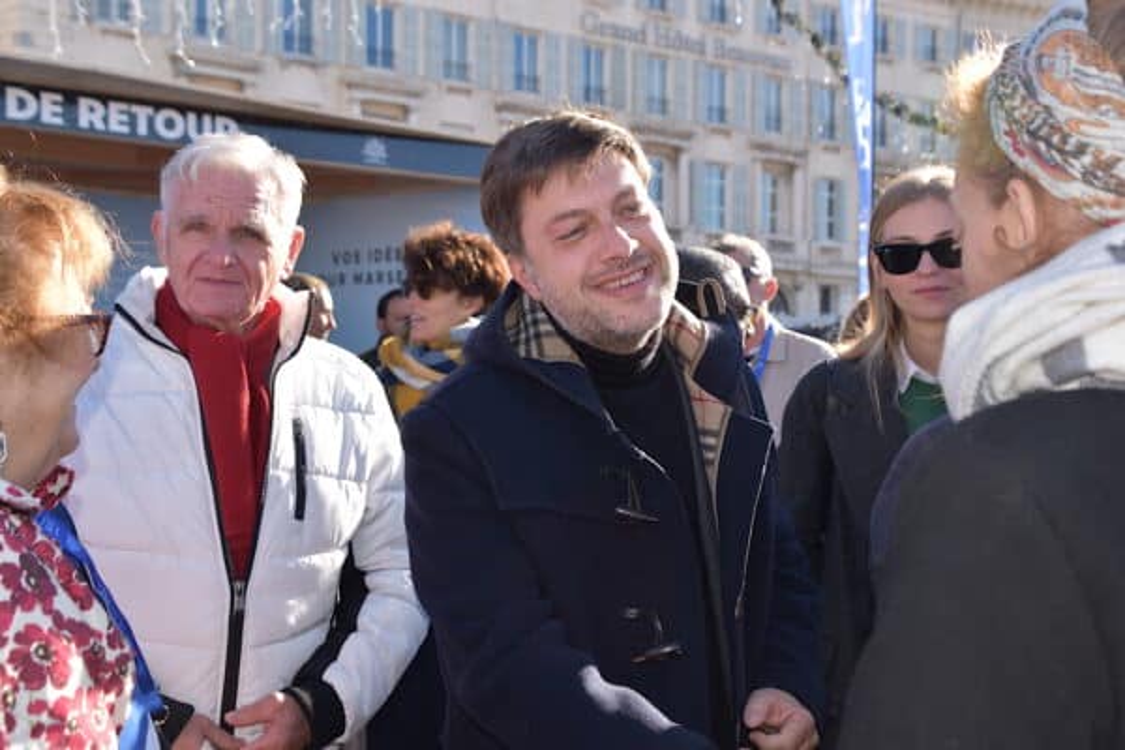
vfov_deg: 28.1
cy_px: 375
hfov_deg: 41.1
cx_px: 562
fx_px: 1500
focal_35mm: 48
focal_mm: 32
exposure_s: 1/200
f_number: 5.6
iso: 100
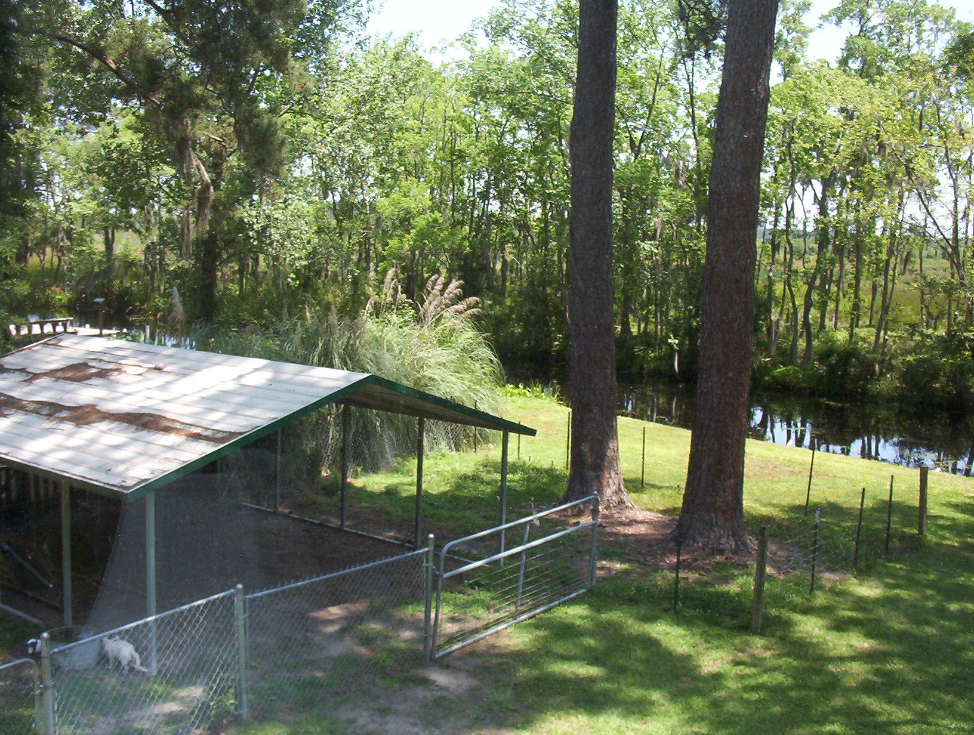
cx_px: 487
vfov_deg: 37.0
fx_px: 1100
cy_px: 368
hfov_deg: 47.8
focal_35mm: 39
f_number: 4.5
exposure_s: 1/185
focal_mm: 6
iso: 100
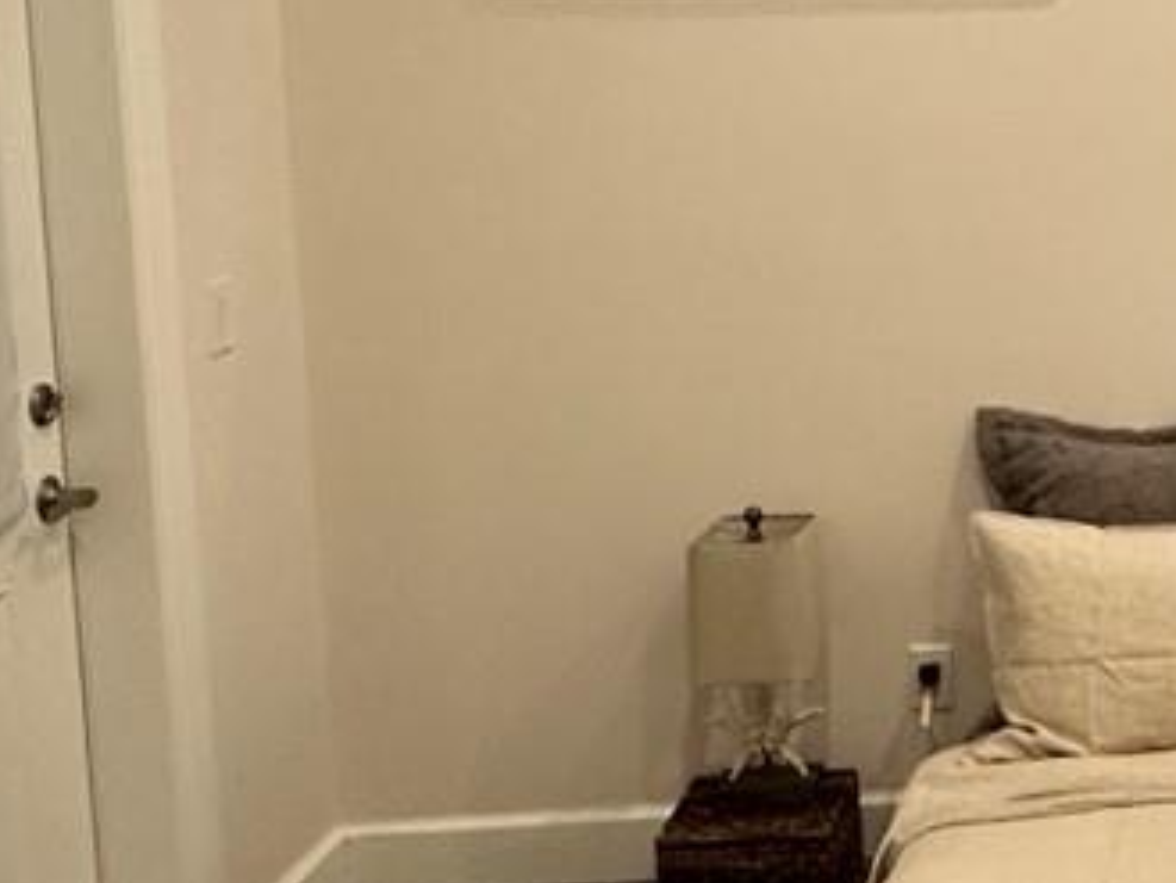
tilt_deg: -6.0
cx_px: 1505
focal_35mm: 68
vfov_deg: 21.4
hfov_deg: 25.0
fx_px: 2311
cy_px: 193
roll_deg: +0.6
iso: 250
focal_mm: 2.22
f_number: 2.2
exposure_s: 1/60
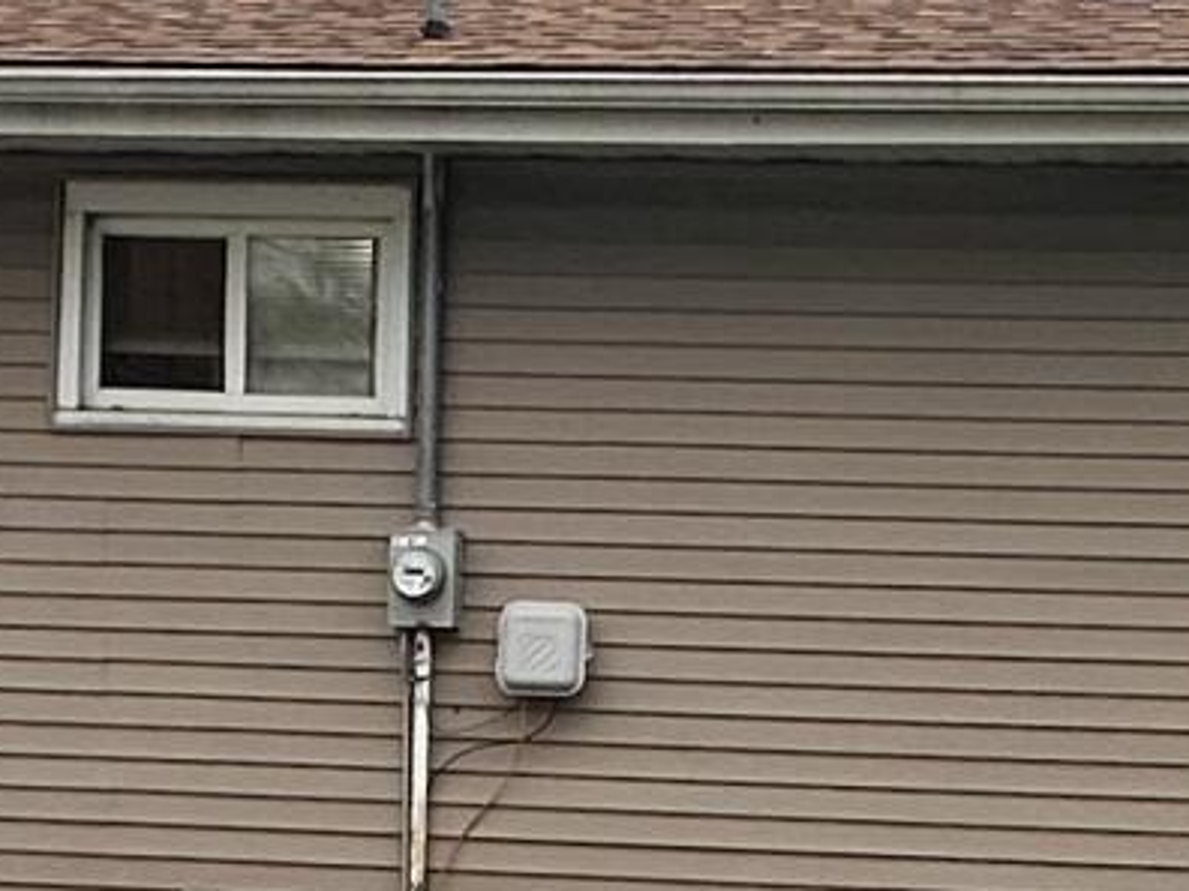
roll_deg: -1.9
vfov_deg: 13.9
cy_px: 768
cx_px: 688
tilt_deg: -2.0
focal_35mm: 106
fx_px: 3641
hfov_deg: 18.5
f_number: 2.2
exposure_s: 1/99
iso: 50
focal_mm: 2.22
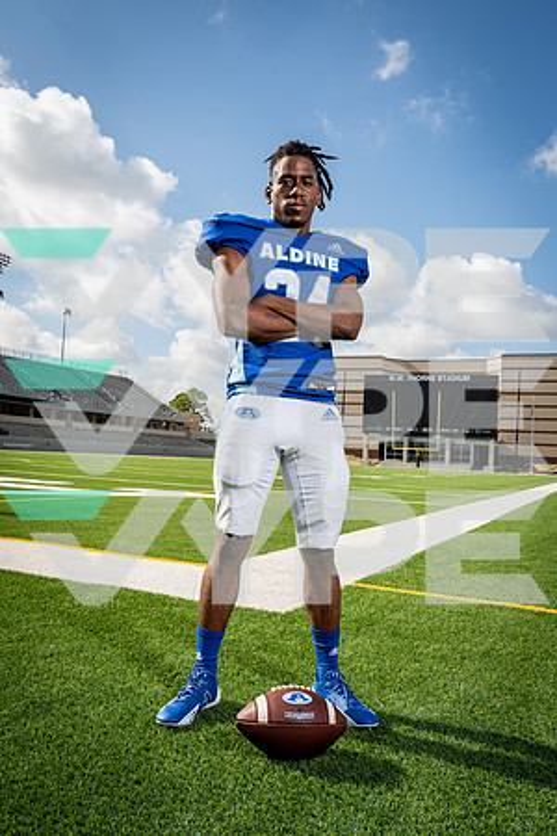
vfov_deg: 60.3
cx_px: 278
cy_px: 418
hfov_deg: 42.3
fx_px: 719
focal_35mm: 31
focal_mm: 31
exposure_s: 1/250
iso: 125
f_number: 8
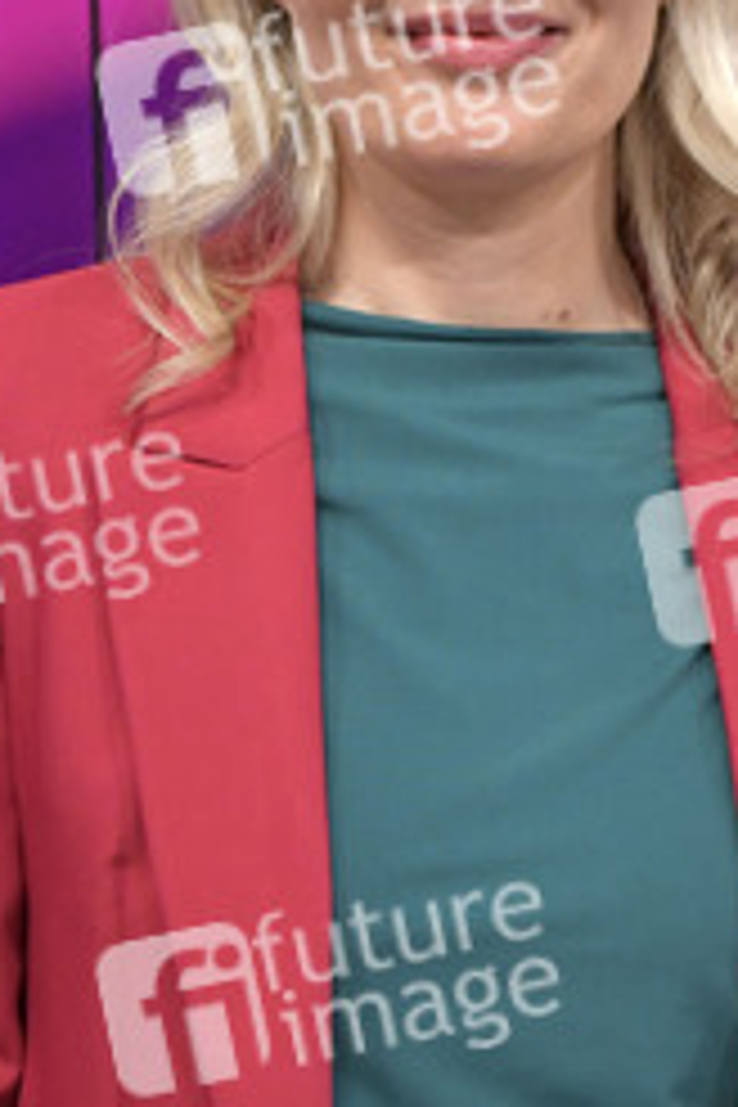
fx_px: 1599
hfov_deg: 25.9
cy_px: 315
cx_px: 459
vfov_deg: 37.5
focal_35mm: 52
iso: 2500
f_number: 6.3
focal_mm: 32
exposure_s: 1/200
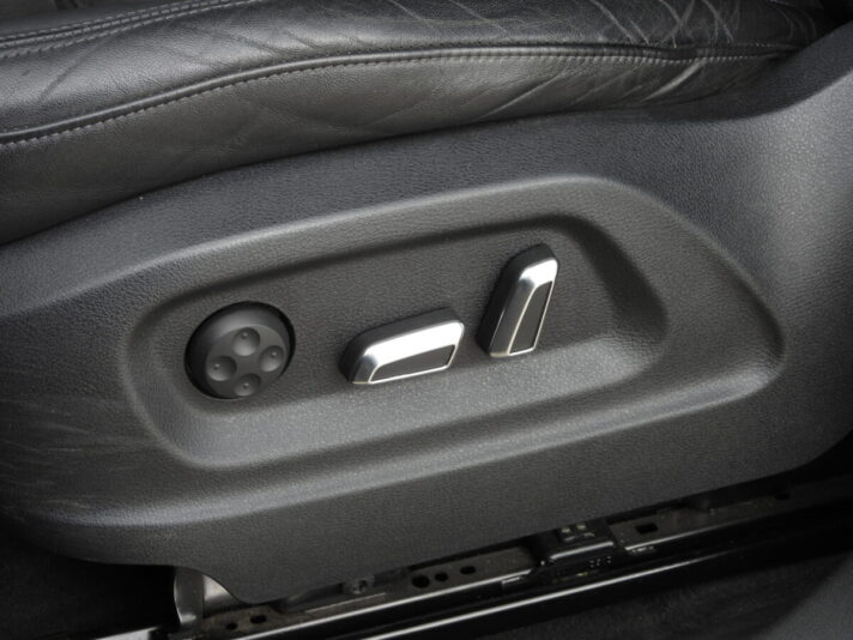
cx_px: 426
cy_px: 320
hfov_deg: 20.2
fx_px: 2390
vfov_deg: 15.2
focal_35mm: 97
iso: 100
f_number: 3.5
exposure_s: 1/80
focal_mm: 17.5
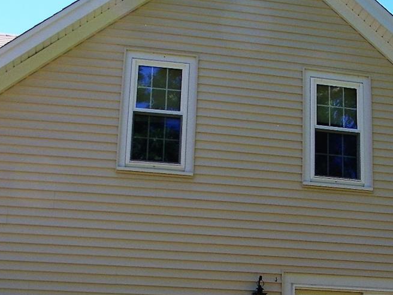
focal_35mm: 64
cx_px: 229
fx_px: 727
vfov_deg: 22.4
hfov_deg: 30.2
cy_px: 260
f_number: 3.5
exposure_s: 1/320
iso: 80
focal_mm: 5
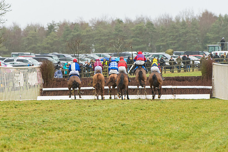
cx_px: 114
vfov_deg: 3.9
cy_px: 72
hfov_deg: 5.9
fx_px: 2223
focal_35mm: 351
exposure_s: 1/1000
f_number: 4
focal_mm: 200
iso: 1000
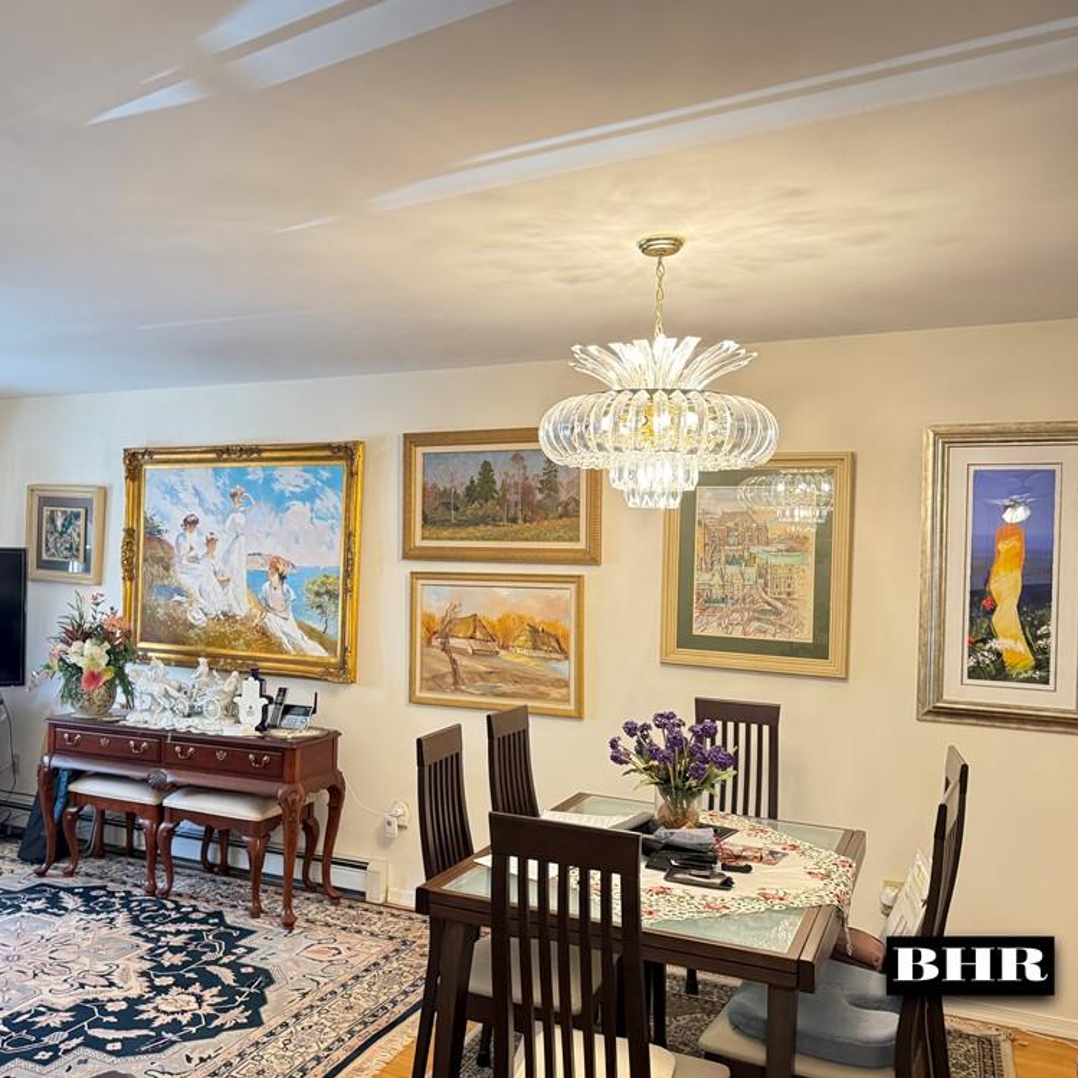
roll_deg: -1.8
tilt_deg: +1.3
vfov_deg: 55.6
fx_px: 1022
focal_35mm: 29
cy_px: 541
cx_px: 420
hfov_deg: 55.1
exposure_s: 1/60
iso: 640
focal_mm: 6.76
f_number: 1.78
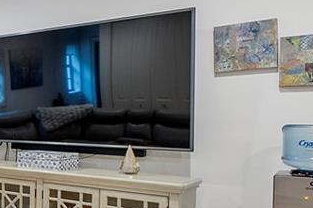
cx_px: -148
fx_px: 426
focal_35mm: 49
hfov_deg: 28.1
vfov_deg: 27.4
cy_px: 128
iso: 160
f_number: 11
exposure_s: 1/1.25
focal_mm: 10
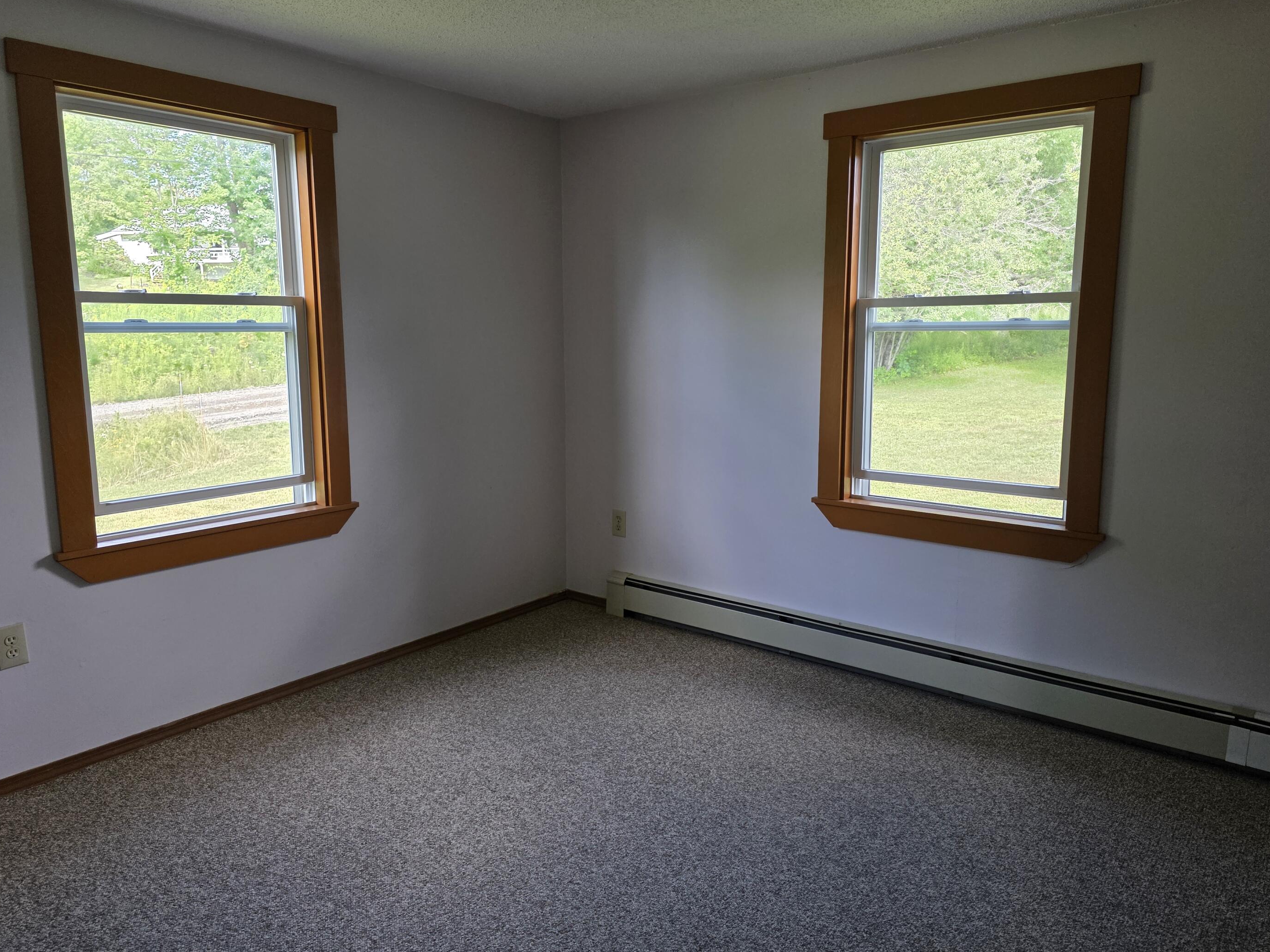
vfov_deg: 54.9
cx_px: 618
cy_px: 470
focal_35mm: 25
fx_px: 917
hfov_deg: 69.4
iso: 125
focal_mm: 6.3
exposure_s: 1/180
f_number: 1.7
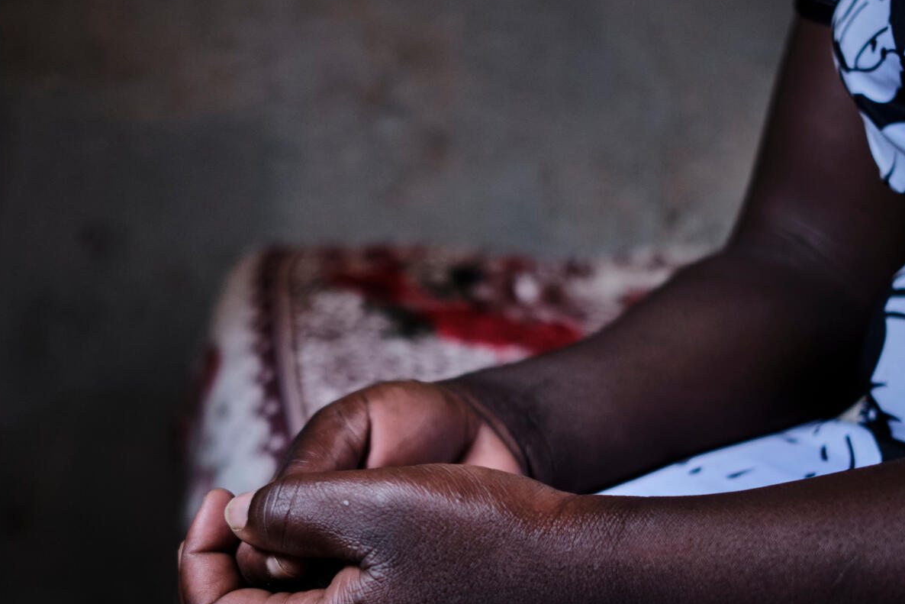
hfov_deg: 33.8
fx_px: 1483
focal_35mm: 59
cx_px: 355
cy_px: 375
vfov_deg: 22.9
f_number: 2
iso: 400
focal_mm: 23
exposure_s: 1/100
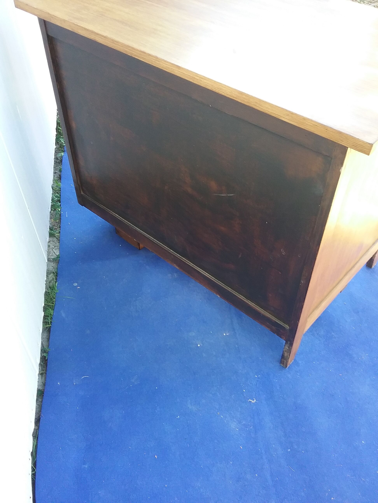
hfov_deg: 45.4
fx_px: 451
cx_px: 189
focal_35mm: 31
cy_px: 252
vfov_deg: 58.4
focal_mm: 3.3
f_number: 2.2
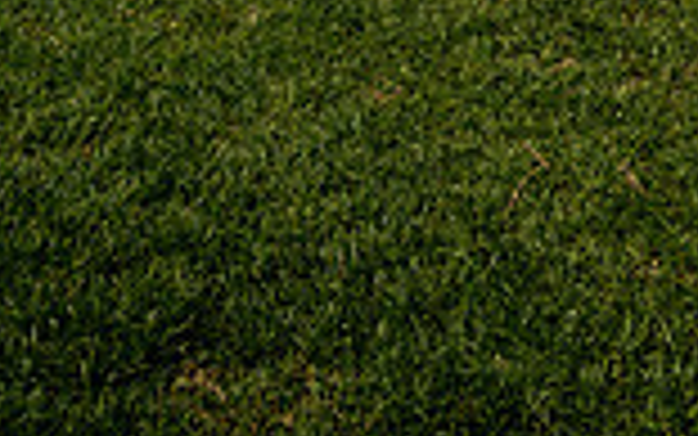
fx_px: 1351
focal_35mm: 71
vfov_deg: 14.0
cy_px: -544
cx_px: 464
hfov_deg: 28.8
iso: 100
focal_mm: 24
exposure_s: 1/250
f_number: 10
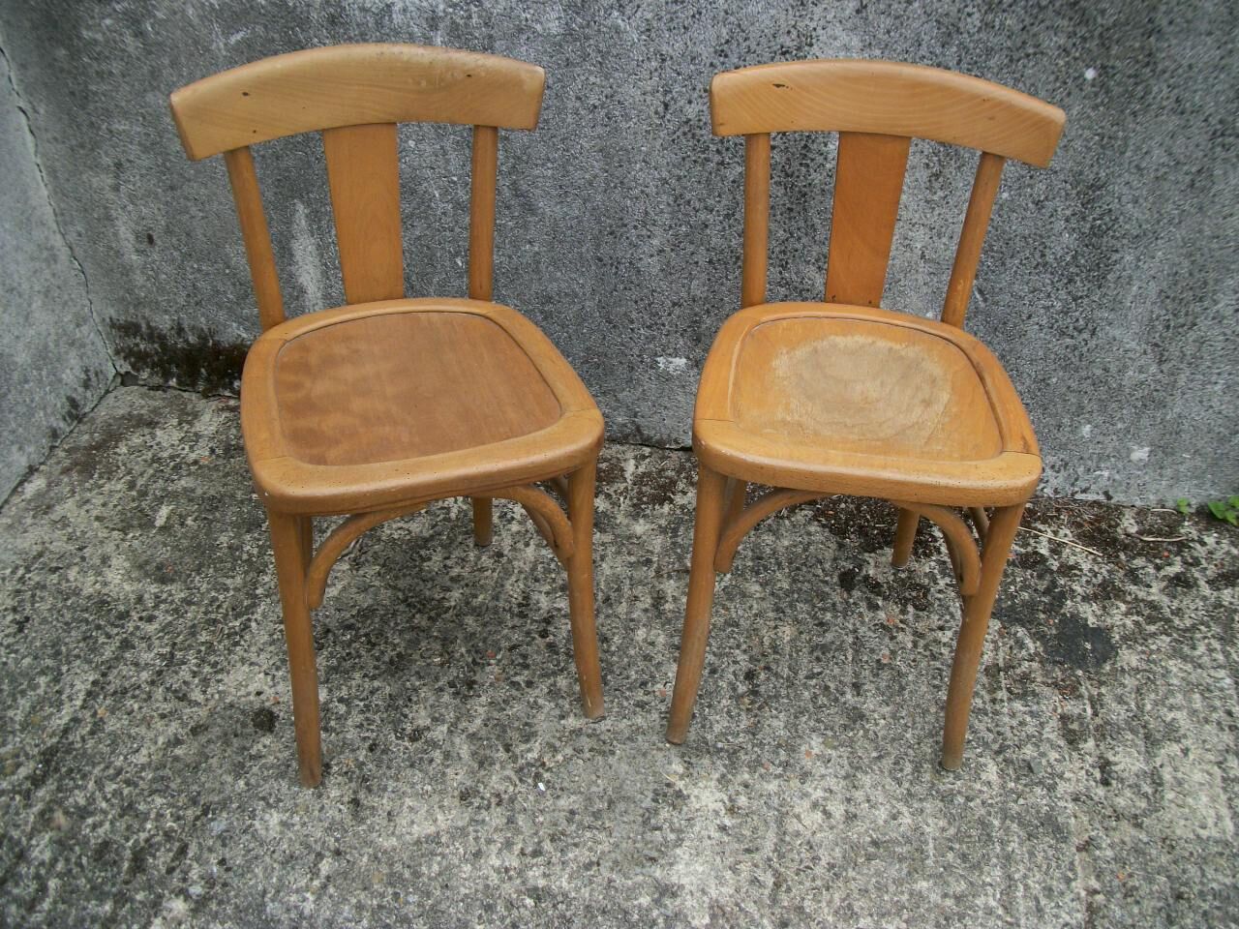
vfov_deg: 44.2
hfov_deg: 56.8
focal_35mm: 32
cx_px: 620
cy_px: 464
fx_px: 1145
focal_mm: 5.7
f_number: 2.9
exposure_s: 1/250
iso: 80
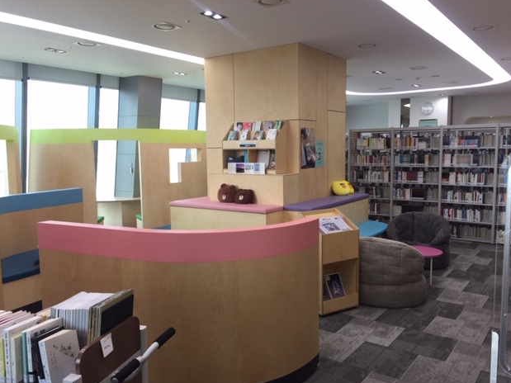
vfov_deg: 46.8
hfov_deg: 60.0
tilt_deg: -5.8
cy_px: 196
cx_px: 263
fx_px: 443
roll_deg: +0.6
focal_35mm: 30
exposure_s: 1/60
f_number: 2.2
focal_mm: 4.15
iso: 32
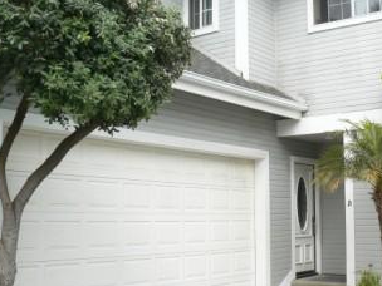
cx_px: 225
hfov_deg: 36.1
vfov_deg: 27.5
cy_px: 129
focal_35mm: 53
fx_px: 585
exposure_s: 1/800
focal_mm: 6
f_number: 2.8
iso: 100
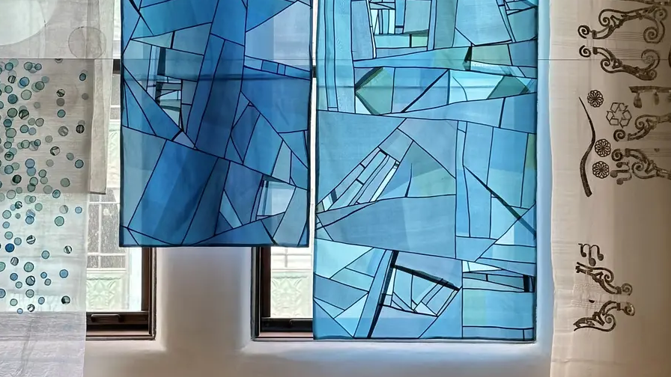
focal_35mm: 70
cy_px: 64
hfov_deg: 30.2
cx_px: 335
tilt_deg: -0.2
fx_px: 1245
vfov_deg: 17.1
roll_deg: -1.2
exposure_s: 1/132
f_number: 1.78
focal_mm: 6.86
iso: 50
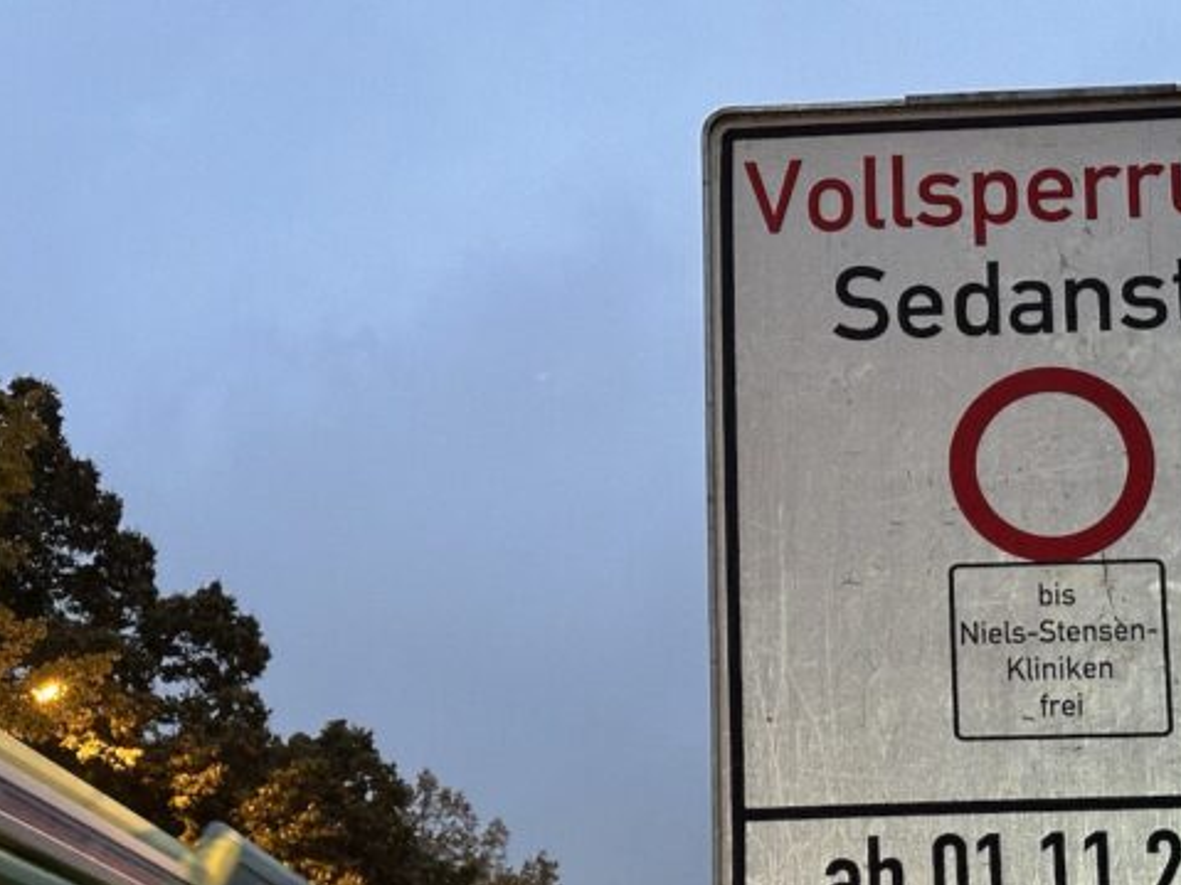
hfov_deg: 25.3
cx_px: 624
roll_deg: -0.6
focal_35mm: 77
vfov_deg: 18.9
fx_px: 2626
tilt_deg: +11.2
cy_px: 708
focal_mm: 6.86
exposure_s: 1/25
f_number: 1.78
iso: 400
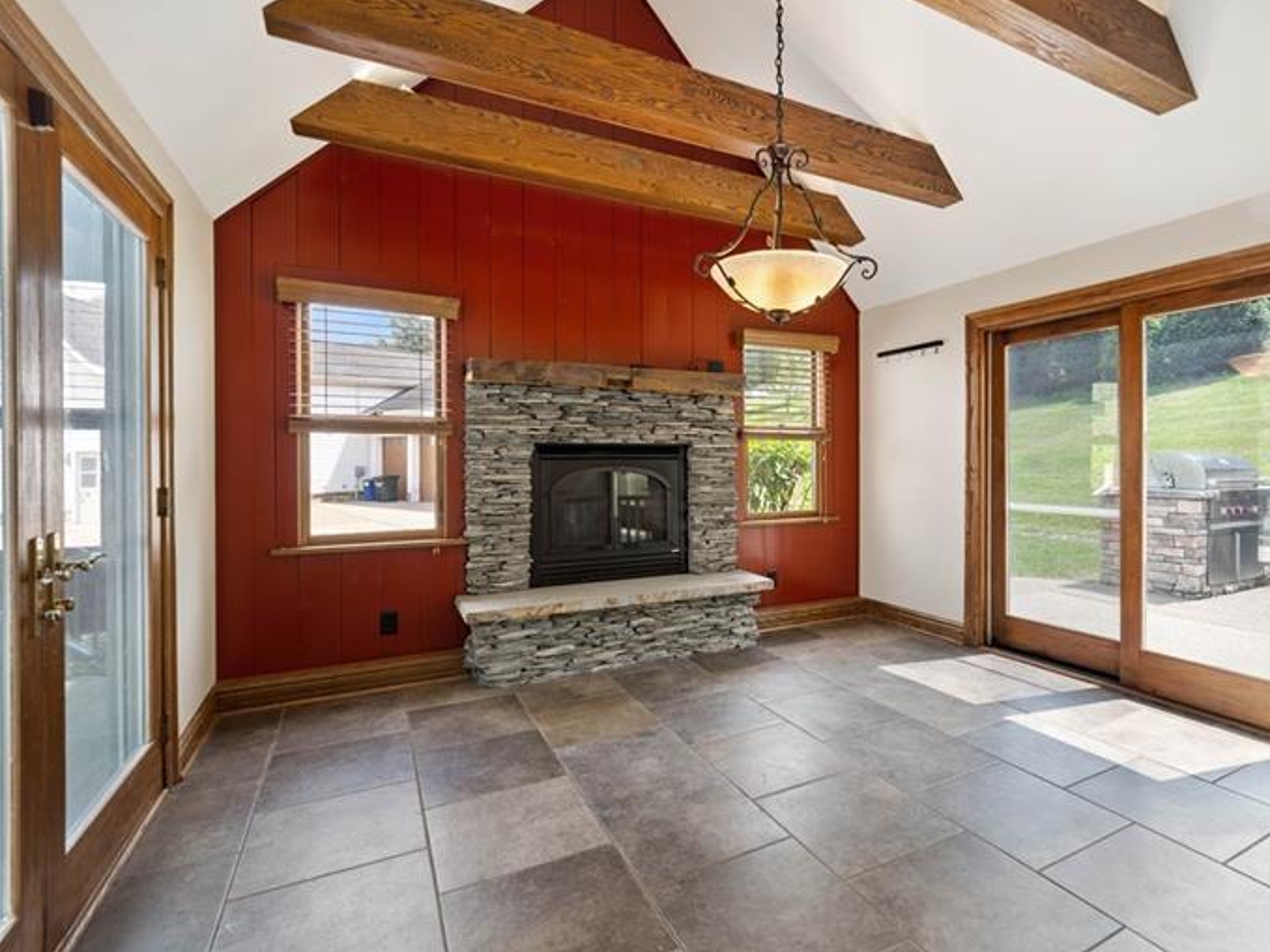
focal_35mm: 17
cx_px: 731
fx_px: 624
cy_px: 465
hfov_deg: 90.4
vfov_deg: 74.7
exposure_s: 1/30
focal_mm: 15
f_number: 2.8
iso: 200
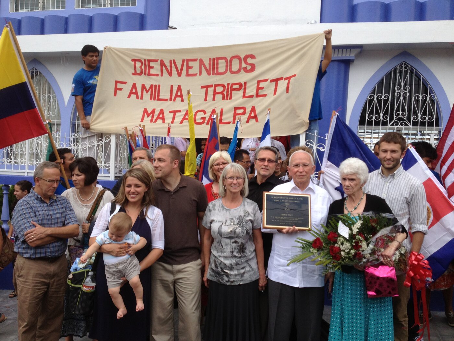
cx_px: 227
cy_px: 170
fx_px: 459
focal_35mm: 35
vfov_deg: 40.7
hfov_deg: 52.6
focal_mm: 4.28
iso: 64
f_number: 2.4
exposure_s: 1/836
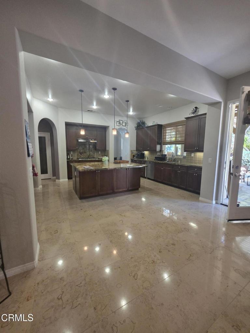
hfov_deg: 89.9
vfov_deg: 106.2
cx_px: 125
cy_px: 166
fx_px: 125
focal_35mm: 13
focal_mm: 2.2
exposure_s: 1/120
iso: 320
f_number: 1.9
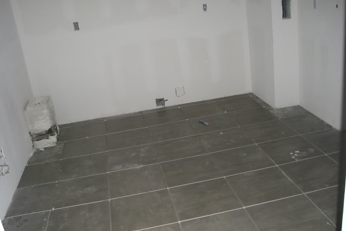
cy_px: 123
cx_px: 173
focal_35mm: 40
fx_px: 384
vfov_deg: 33.4
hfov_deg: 48.5
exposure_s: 1/60
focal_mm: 6.2
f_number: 2.7
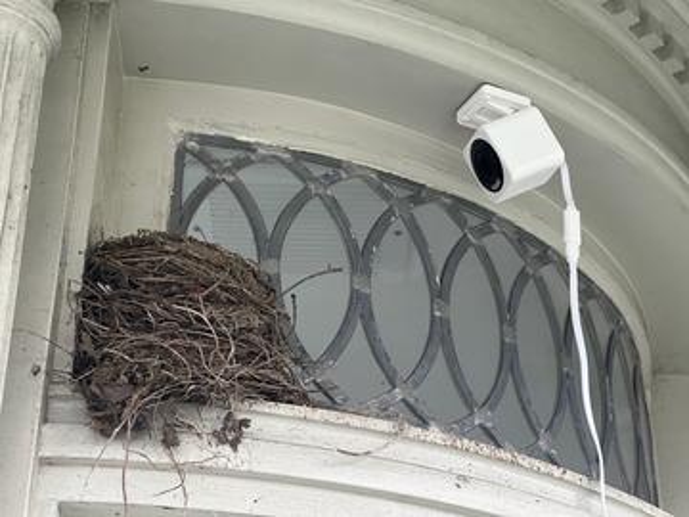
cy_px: 258
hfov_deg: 25.3
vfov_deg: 19.1
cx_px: 344
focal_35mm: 77
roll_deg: -0.1
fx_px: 1533
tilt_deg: +30.8
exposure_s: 1/99
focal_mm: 9
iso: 250
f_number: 2.8
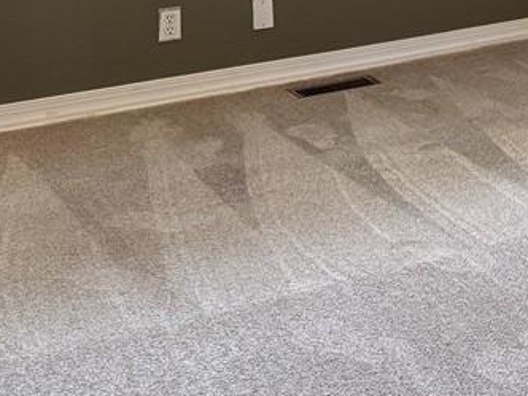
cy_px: -202
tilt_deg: -2.5
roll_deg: -0.2
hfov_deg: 22.2
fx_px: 1129
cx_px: 771
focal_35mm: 74
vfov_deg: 17.8
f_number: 1.78
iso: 320
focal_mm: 6.76
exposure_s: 1/60
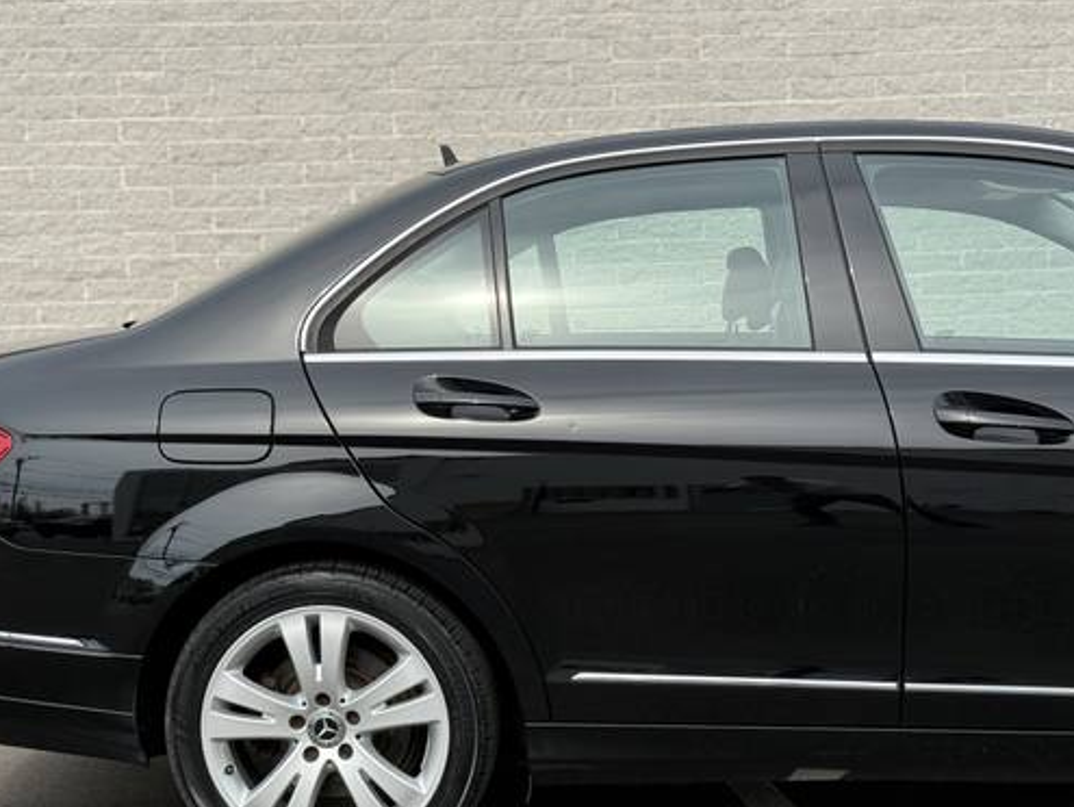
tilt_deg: -5.8
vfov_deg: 23.6
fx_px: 1925
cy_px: 512
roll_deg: +2.5
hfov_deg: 31.1
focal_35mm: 62
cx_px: 427
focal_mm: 6.76
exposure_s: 1/2273
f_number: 1.78
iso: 64
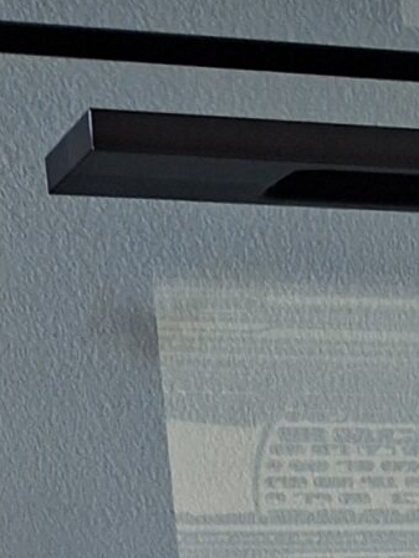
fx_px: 2113
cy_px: 1208
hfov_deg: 10.6
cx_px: 753
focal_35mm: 131
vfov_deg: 12.7
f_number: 1.8
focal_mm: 5.54
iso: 400
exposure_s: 1/25
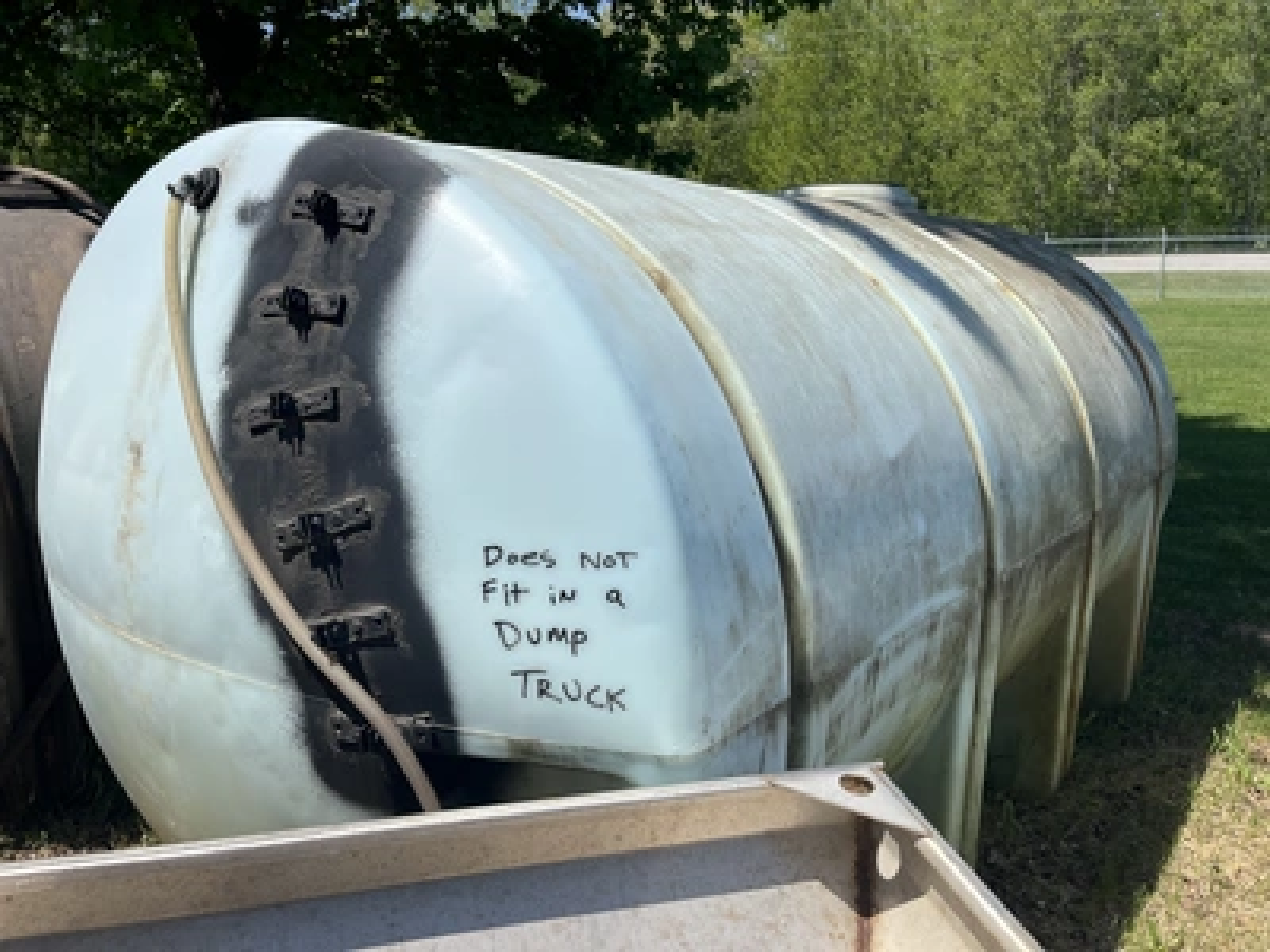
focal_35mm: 26
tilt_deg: -13.6
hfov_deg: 67.3
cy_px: 476
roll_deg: +0.0
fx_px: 954
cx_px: 635
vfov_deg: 53.1
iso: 50
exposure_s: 1/4854
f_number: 1.6
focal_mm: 5.1
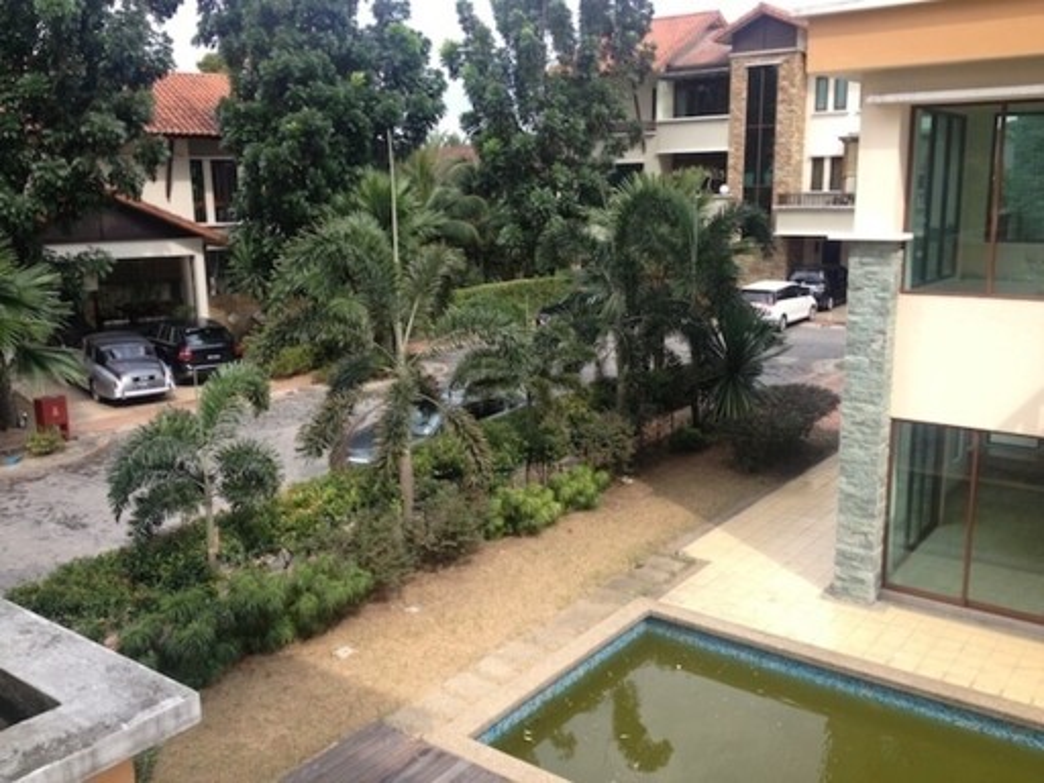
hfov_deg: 52.6
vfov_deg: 40.7
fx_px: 1056
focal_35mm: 35
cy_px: 392
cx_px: 522
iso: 50
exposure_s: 1/375
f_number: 2.4
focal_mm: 4.28
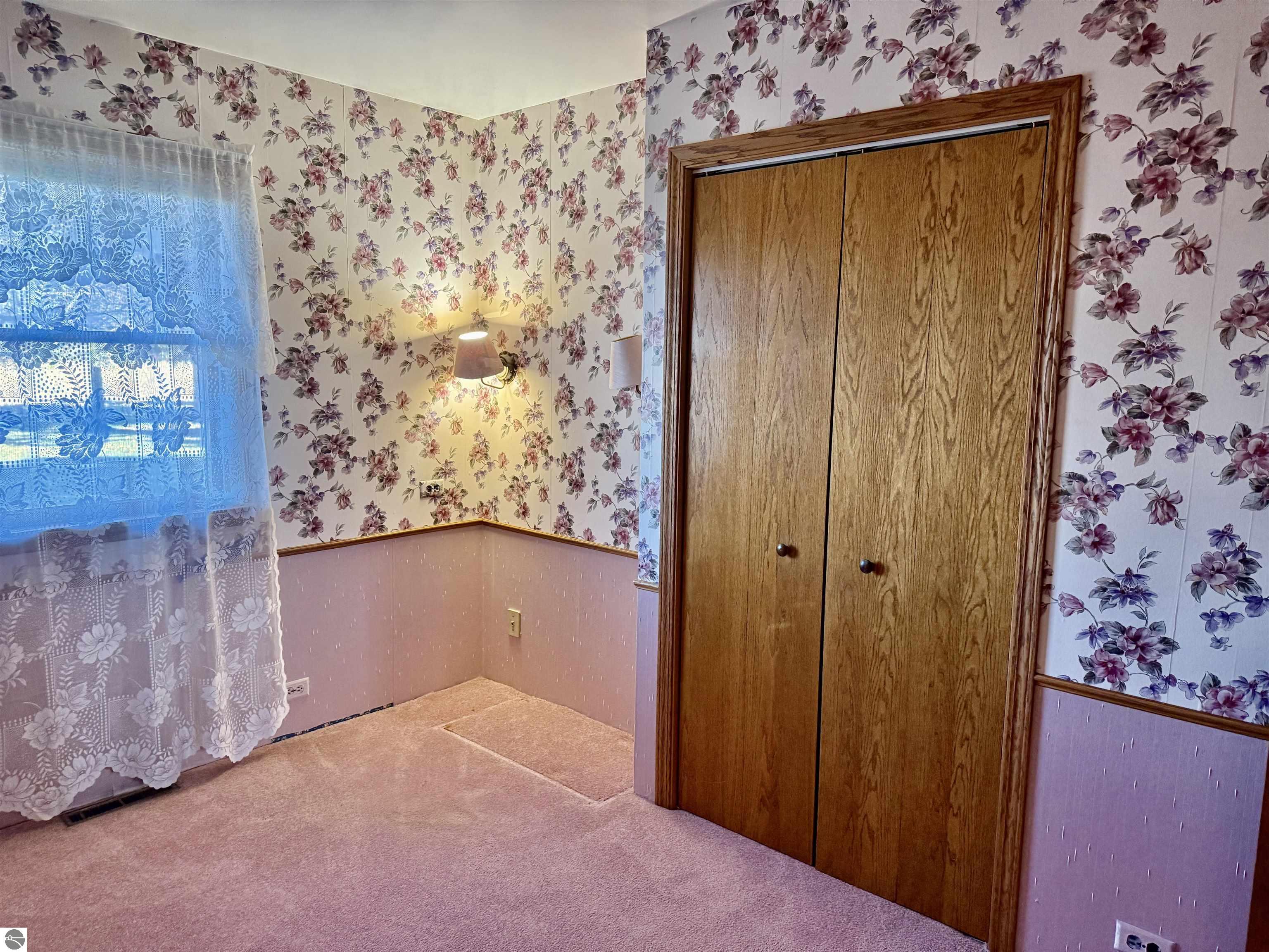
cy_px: 476
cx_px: 634
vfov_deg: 56.8
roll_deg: -0.6
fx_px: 880
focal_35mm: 24
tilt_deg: -6.5
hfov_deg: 71.6
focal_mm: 6.76
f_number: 1.78
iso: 320
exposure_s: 1/60
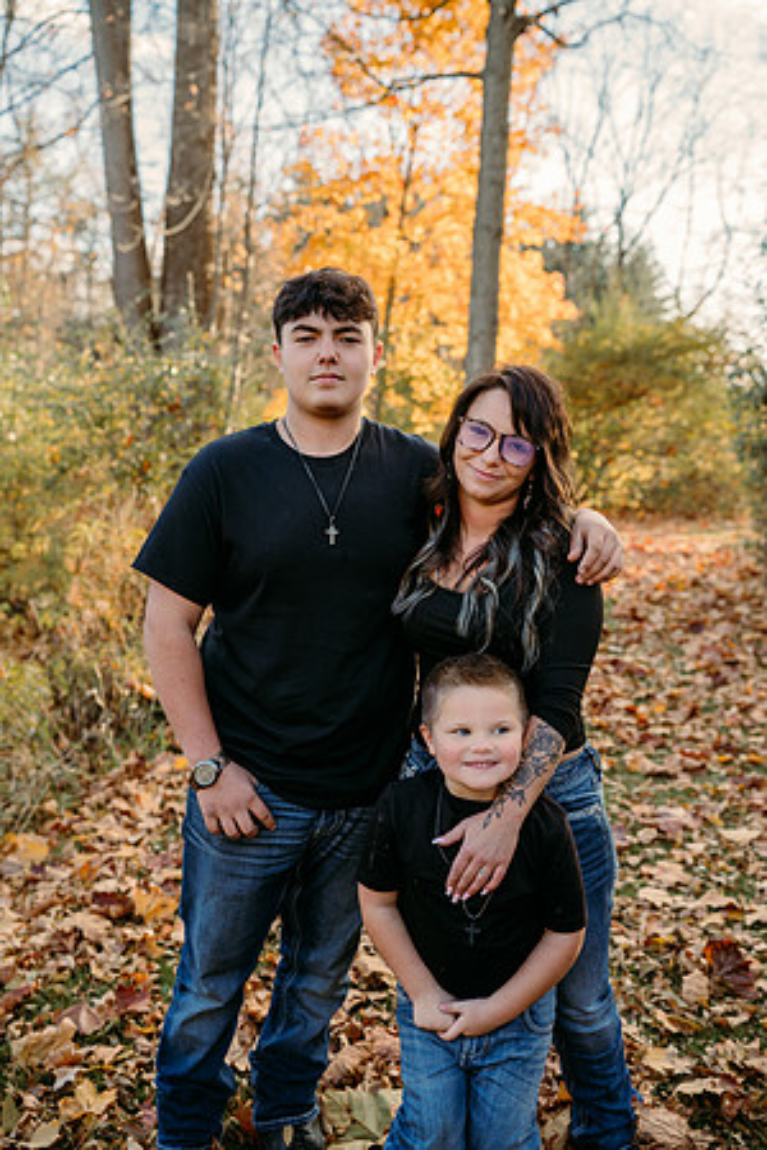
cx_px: 384
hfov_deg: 37.9
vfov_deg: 54.4
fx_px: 1118
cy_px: 575
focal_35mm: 35
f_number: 3.2
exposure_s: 1/320
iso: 320
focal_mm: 35
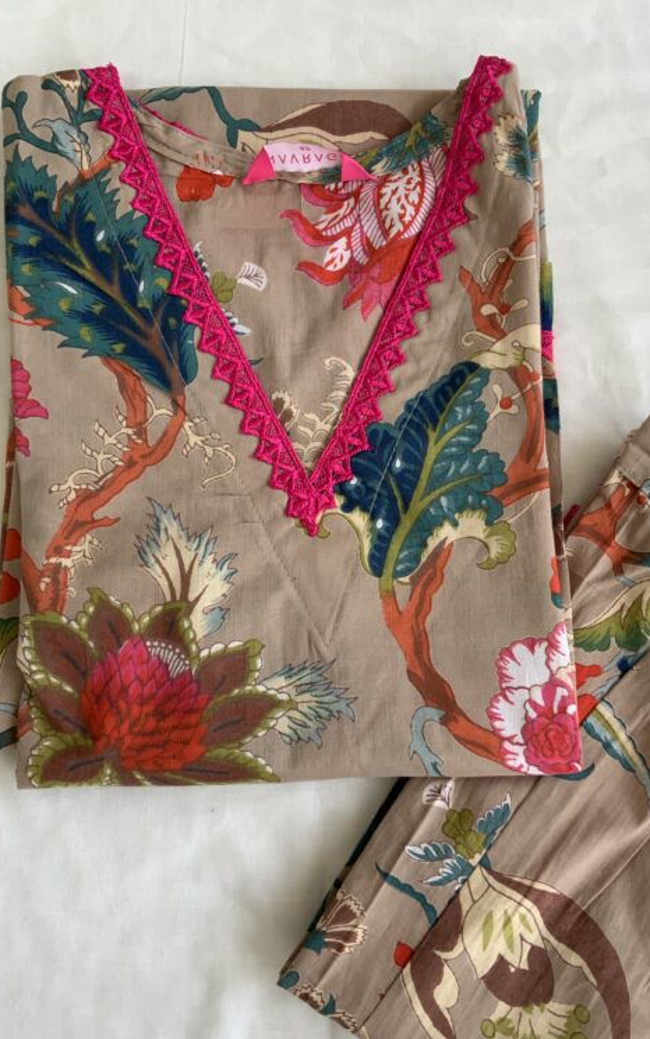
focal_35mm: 33
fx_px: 935
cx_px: 360
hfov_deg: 38.3
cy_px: 509
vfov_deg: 58.1
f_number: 1.8
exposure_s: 1/292
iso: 16
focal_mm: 3
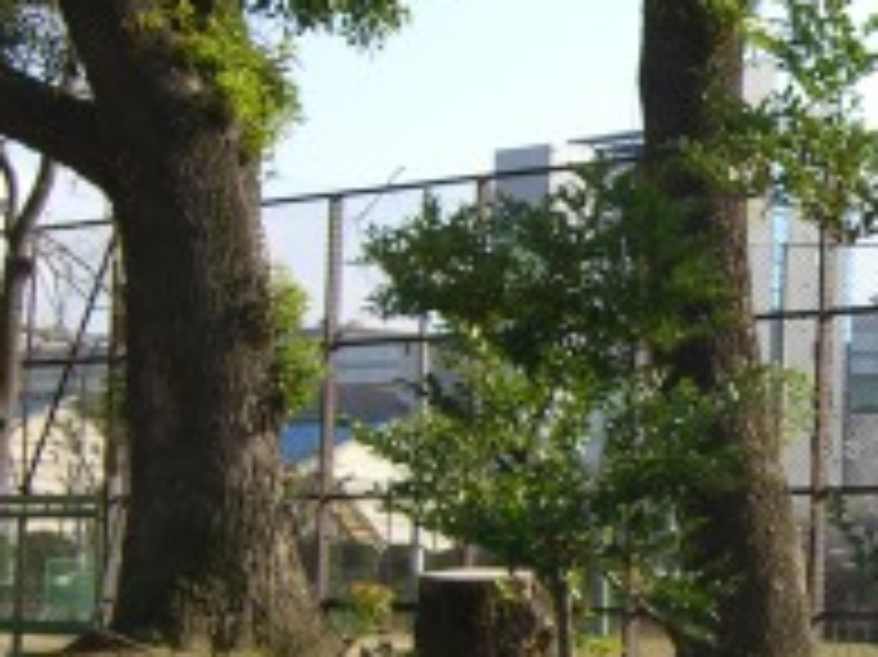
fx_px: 3169
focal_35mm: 125
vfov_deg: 11.8
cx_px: 928
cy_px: 374
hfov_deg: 15.4
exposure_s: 1/320
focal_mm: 7.9
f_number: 4
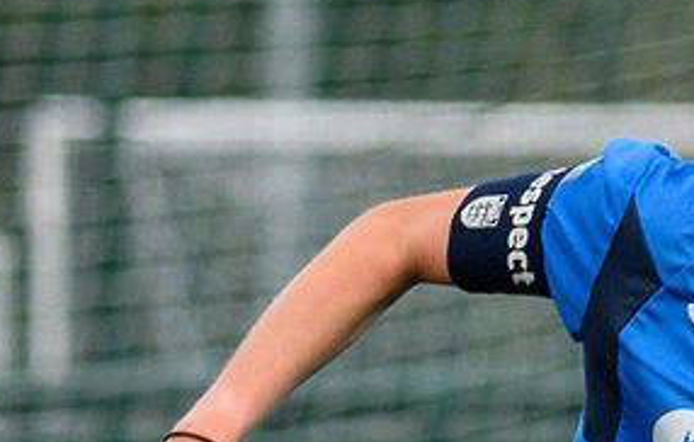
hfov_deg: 0.9
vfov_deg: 0.6
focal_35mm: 2225
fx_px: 42299
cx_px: 2310
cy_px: 423
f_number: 5
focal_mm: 190
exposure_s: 1/1600
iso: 560
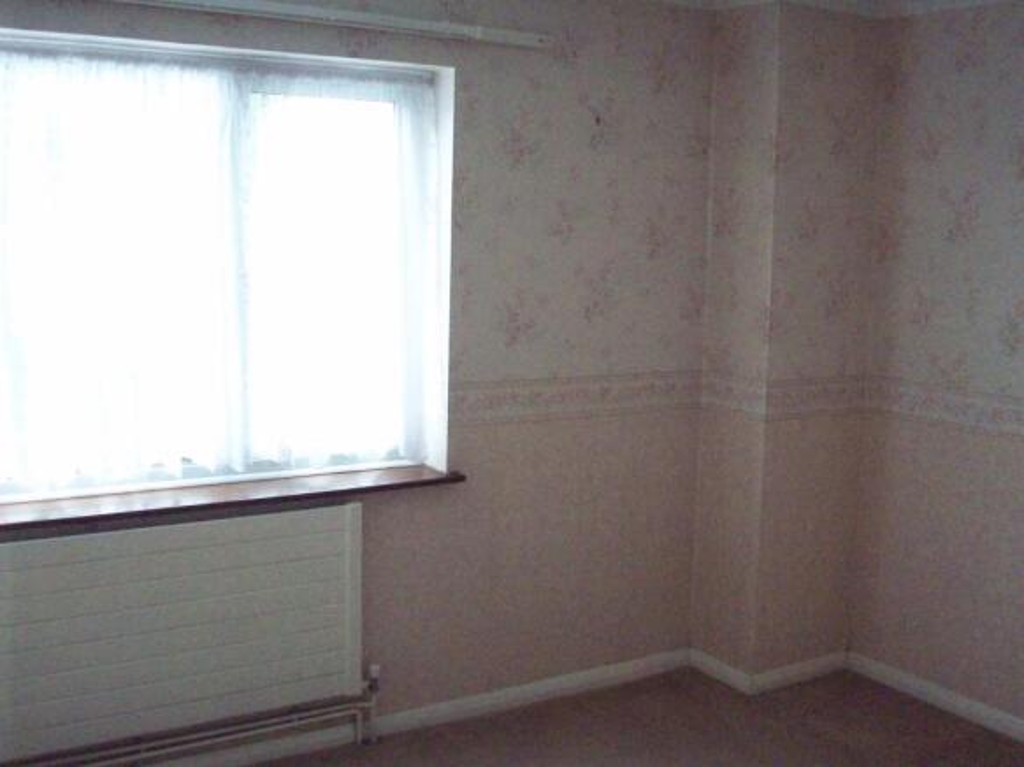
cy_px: 384
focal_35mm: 37
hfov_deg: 50.1
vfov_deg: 38.7
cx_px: 512
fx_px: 1094
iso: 800
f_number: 2.8
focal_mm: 6.2
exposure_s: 1/51.5
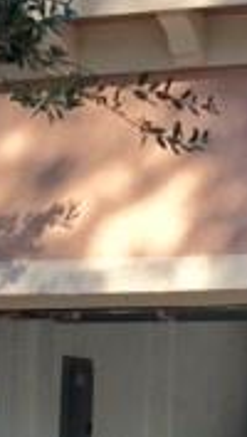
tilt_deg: +0.0
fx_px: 1323
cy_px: 415
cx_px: 405
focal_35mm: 114
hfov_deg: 10.2
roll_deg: -0.3
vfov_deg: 18.4
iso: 32
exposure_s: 1/1080
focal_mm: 4.15
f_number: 2.2
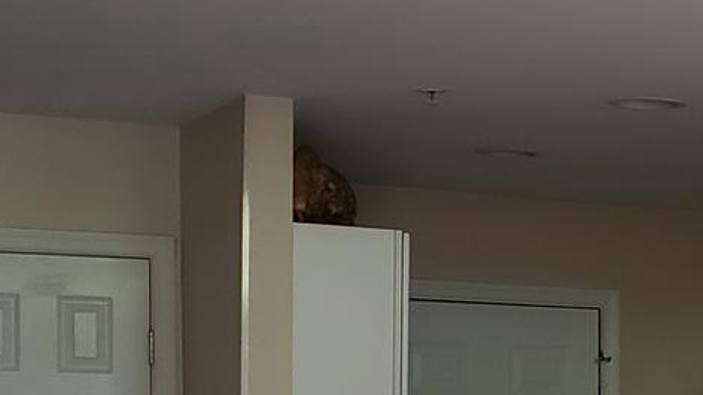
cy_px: 502
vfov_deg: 9.7
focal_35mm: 123
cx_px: 800
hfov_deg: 16.8
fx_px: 2292
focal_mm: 4.3
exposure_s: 1/60
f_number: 1.5
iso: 250
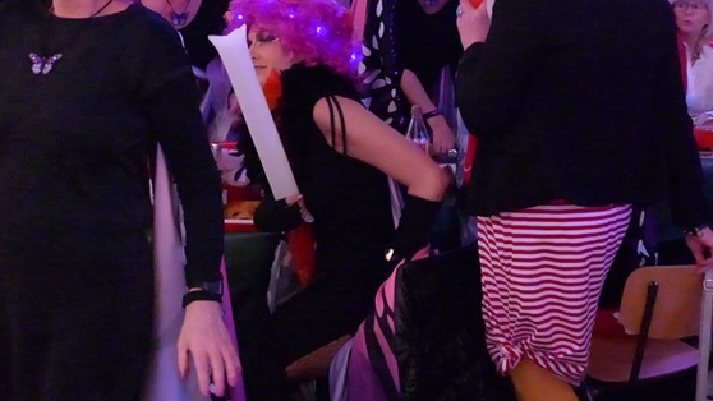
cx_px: 335
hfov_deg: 34.9
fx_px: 1134
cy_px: 137
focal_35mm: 60
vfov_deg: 20.0
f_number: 2.8
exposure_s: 1/60
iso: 3200
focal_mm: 9.1
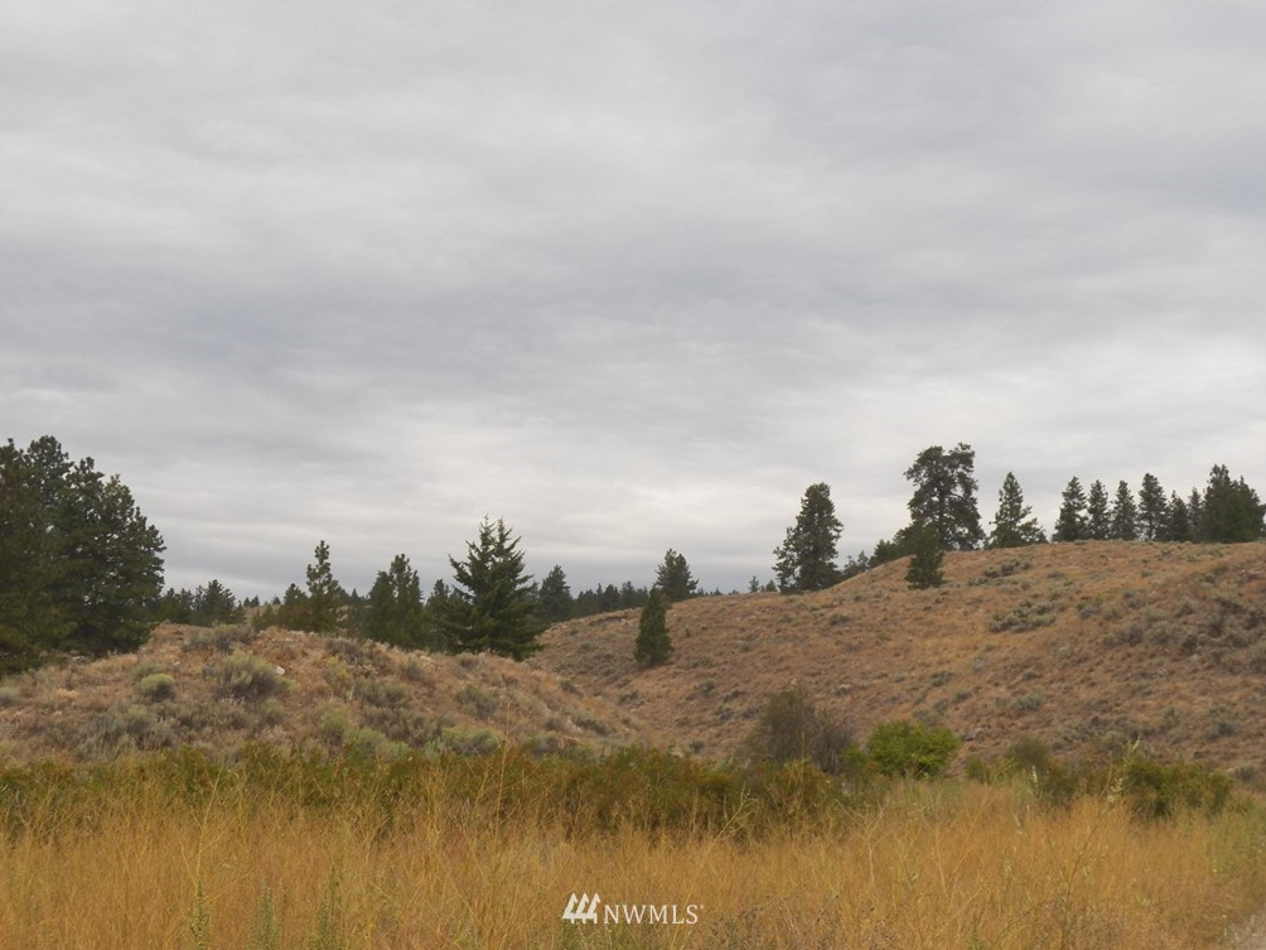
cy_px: 472
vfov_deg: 28.6
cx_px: 633
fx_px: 1865
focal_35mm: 51
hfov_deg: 37.5
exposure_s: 1/1000
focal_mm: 8.9
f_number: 4
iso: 125
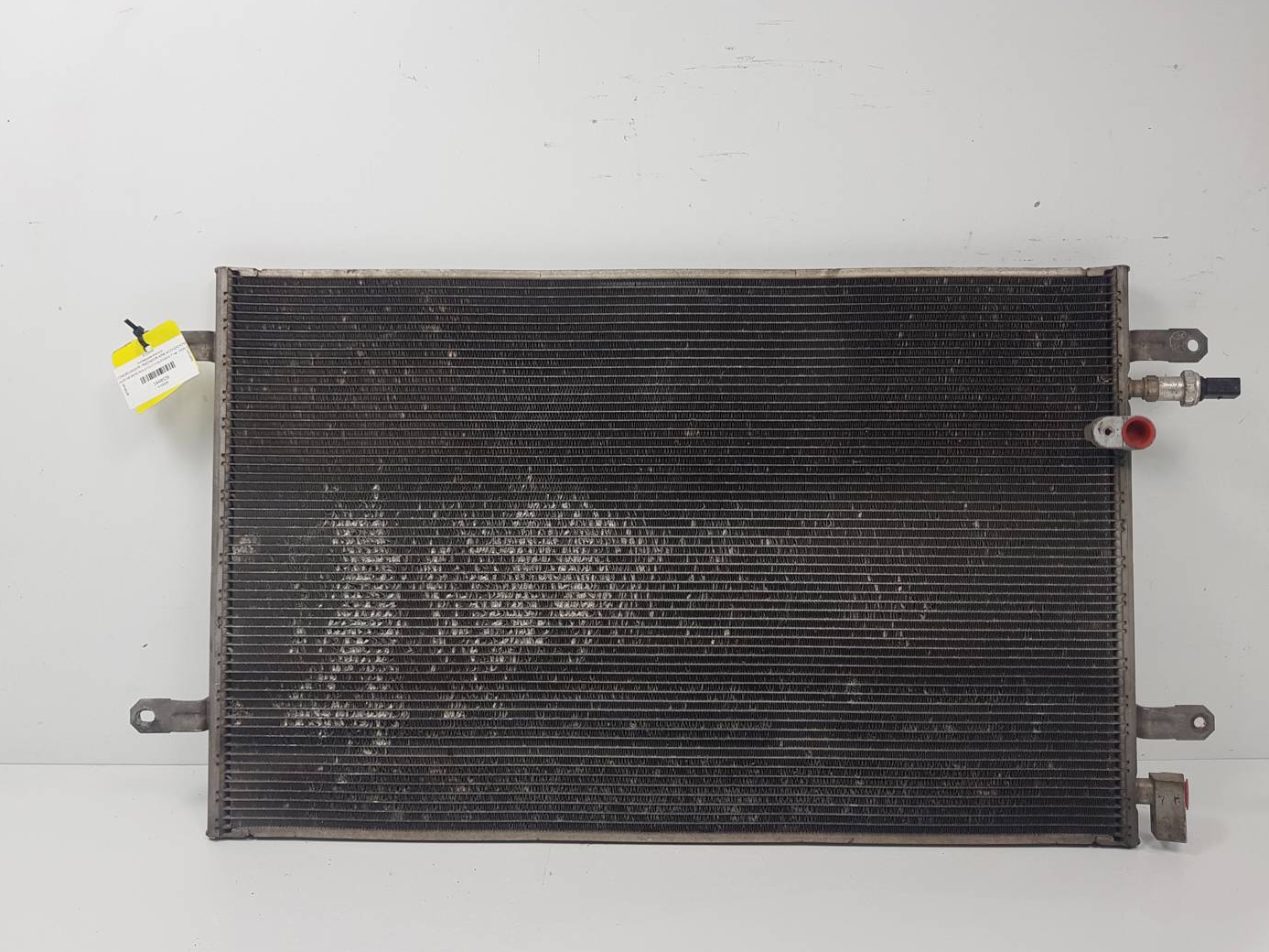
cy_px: 484
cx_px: 645
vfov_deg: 51.3
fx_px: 990
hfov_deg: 65.3
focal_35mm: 27
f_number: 1.7
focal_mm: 4.2
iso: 40
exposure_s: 1/301
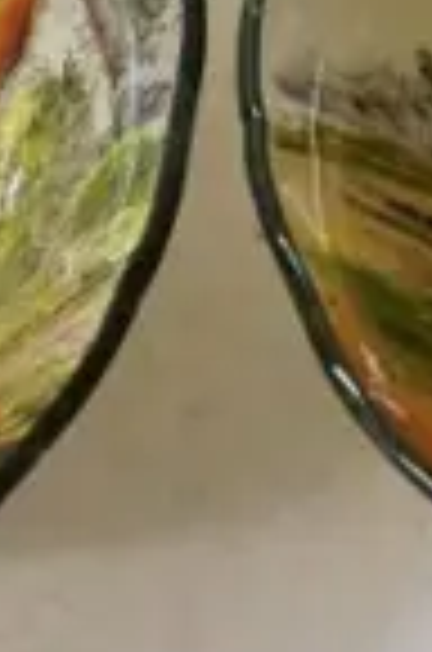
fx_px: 3997
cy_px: -558
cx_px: 936
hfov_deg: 6.0
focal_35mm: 221
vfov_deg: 8.9
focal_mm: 15
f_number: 5.6
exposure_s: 1/125
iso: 3200
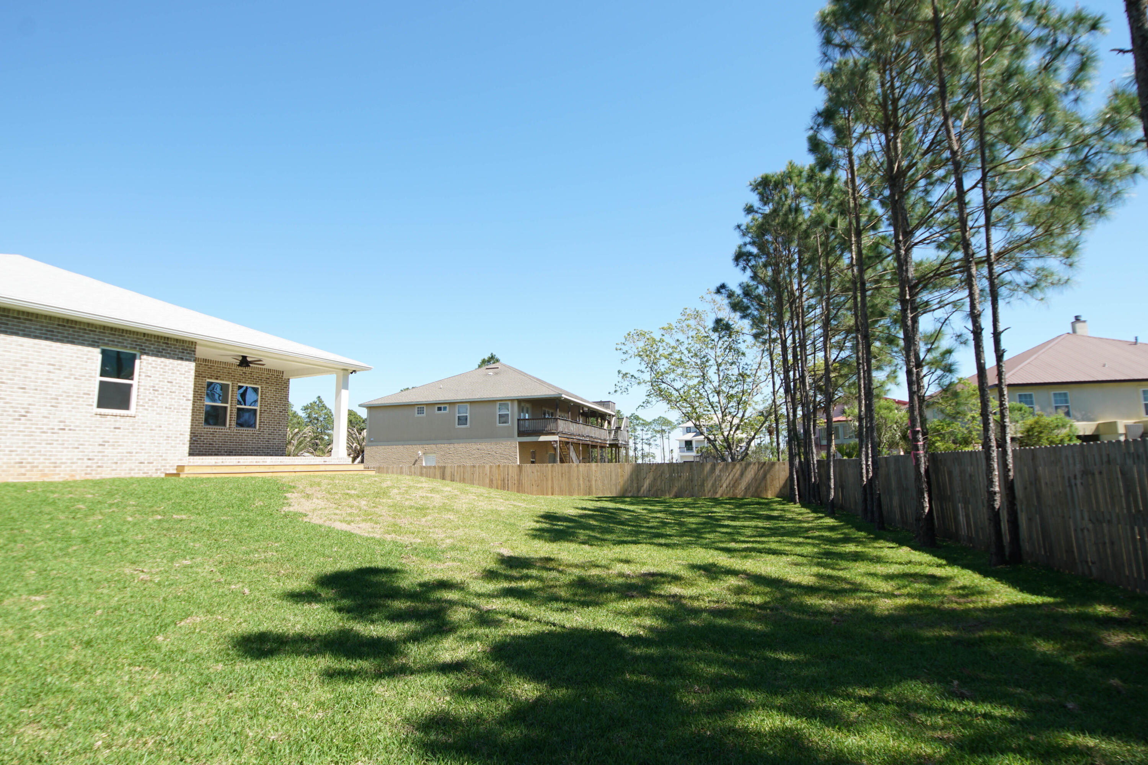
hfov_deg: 90.0
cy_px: 382
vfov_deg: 67.4
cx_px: 574
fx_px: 574
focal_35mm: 18
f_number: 6.3
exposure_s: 1/160
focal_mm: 12
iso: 100
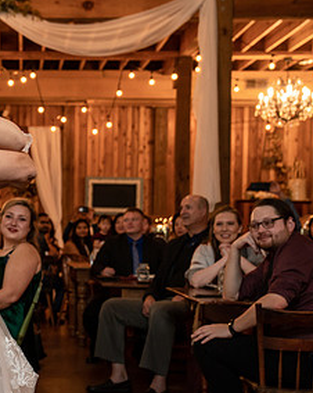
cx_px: -55
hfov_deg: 16.9
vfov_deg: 22.0
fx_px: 1009
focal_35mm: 87
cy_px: 209
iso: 2000
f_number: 4
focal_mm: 41
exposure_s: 1/100
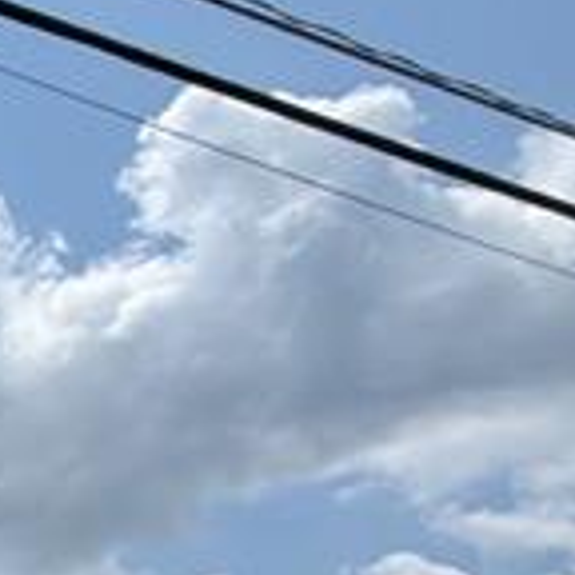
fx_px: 1654
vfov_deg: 17.4
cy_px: 902
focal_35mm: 88
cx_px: -1178
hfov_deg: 11.2
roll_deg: -0.7
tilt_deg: +9.9
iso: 20
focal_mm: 2.22
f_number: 2.2
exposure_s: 1/2165
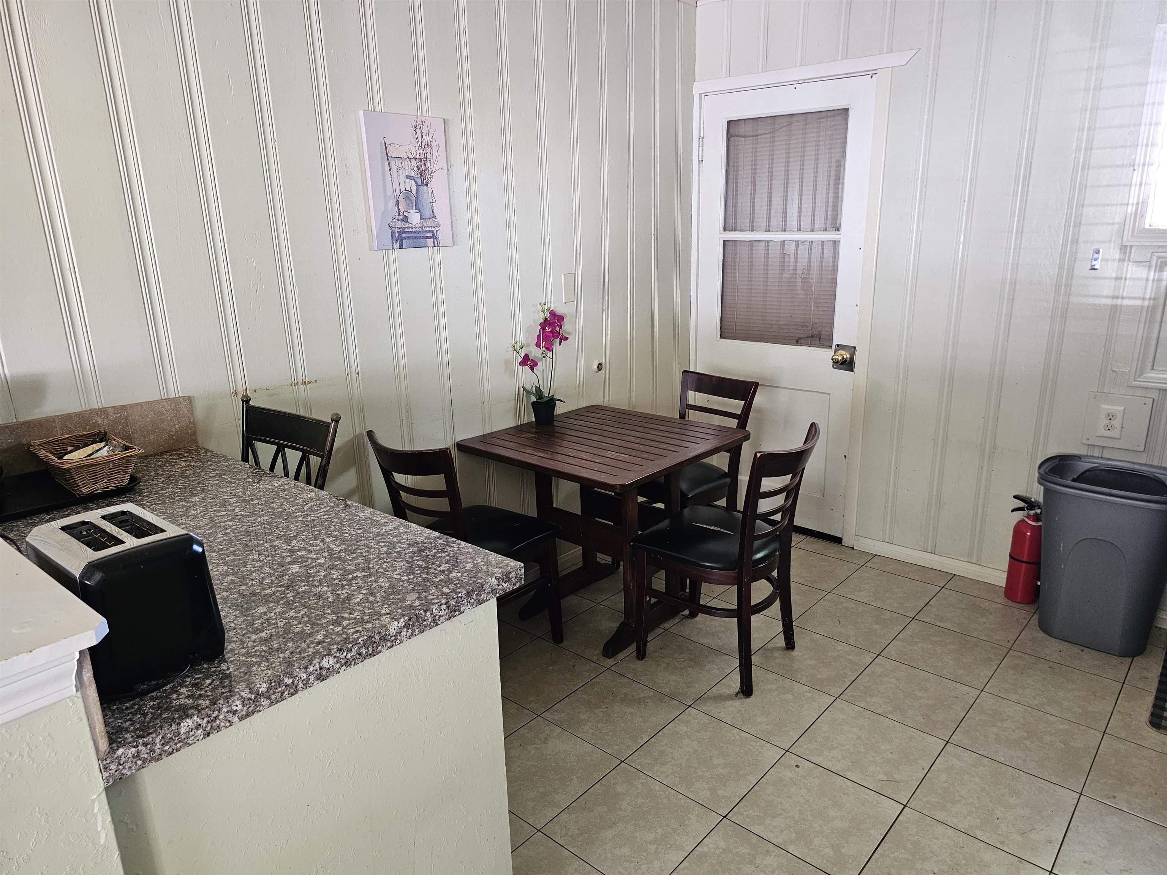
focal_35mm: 23
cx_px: 584
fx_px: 775
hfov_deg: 73.9
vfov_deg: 58.9
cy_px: 438
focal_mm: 6.3
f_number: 1.7
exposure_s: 1/120
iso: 640
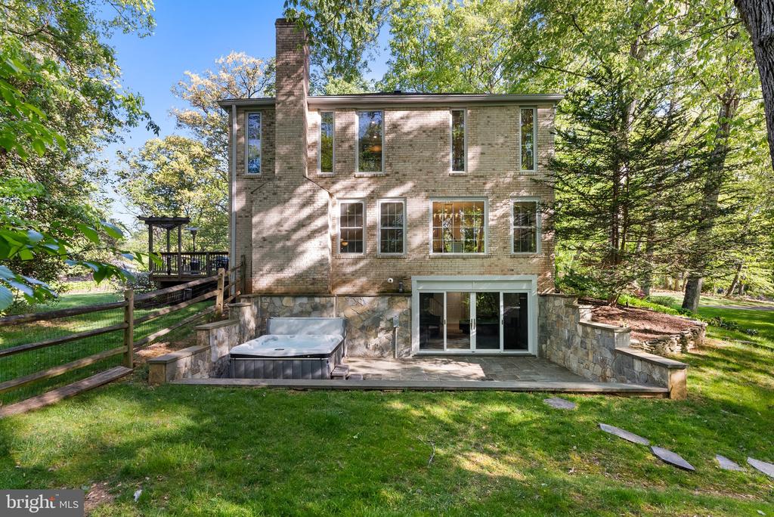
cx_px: 387
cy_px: 258
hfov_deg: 96.7
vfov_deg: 73.8
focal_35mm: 16
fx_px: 344
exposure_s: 1/100
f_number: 6.3
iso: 320
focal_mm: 16
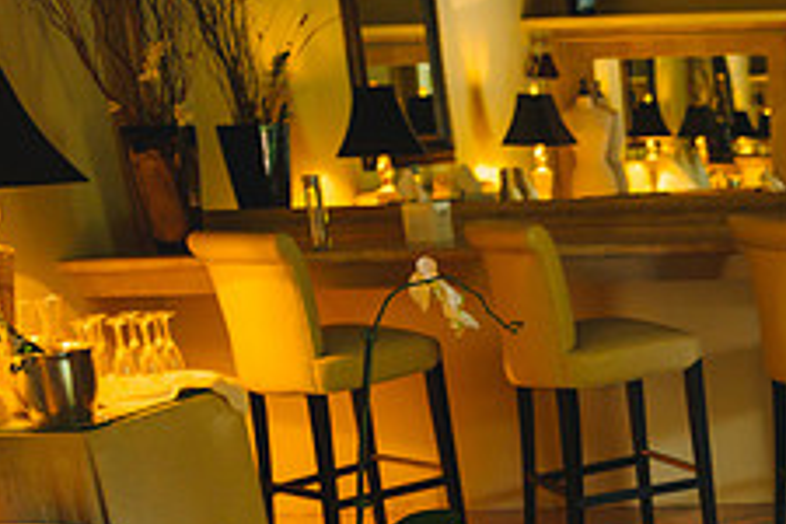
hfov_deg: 26.9
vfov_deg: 19.1
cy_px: 632
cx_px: 919
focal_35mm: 67
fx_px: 1463
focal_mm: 26
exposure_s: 1/80
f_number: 2.8
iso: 2500
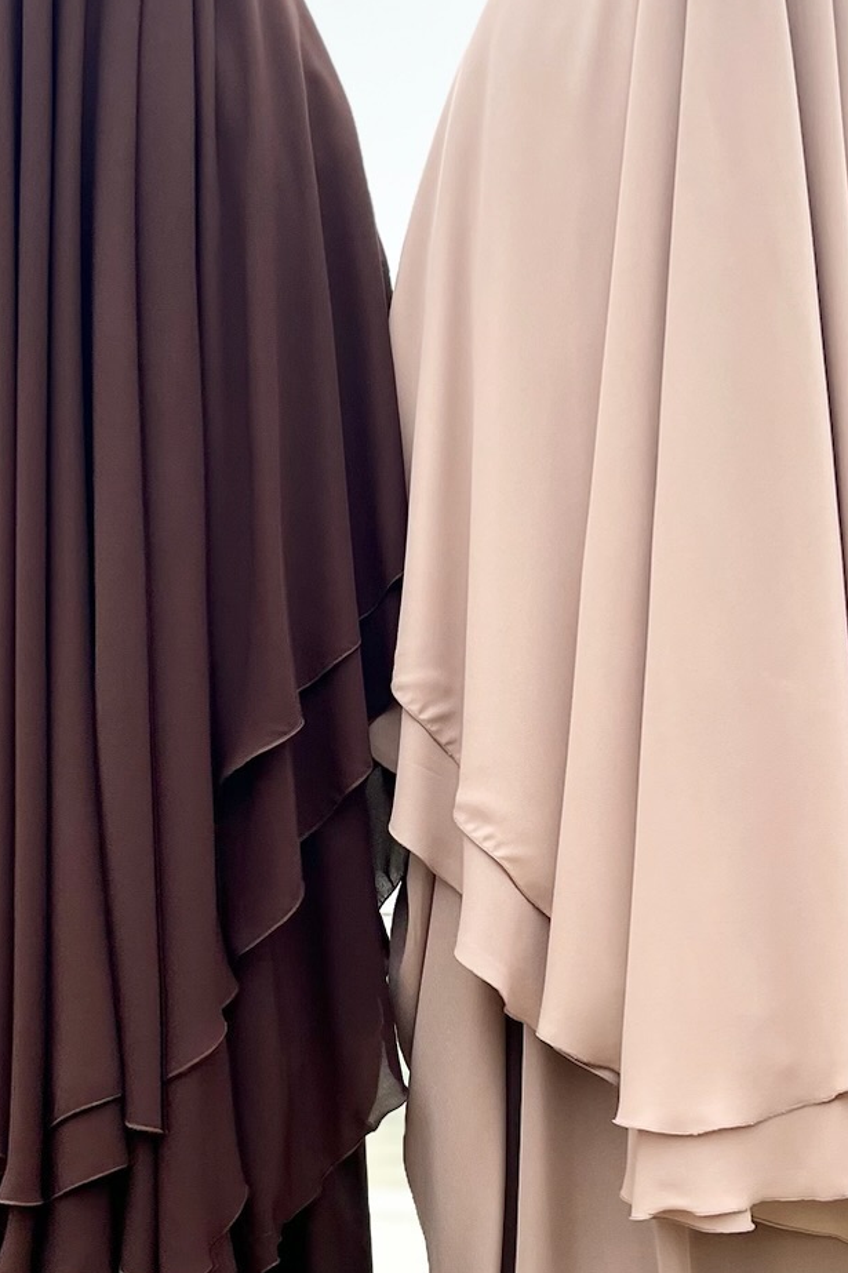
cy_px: 778
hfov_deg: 22.6
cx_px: 411
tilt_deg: +3.2
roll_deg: +0.7
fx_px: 2121
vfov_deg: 33.3
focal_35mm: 60
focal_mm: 5.7
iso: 50
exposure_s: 1/317
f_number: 1.5
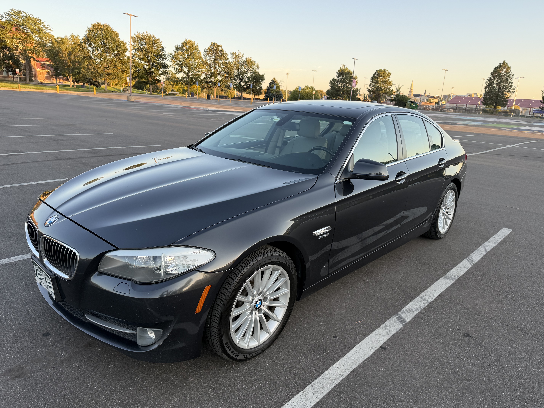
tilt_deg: -16.3
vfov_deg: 56.8
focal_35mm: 24
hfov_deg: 71.6
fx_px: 377
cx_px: 272
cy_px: 204
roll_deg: -2.9
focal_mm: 6.76
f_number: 1.78
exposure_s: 1/407
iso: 100
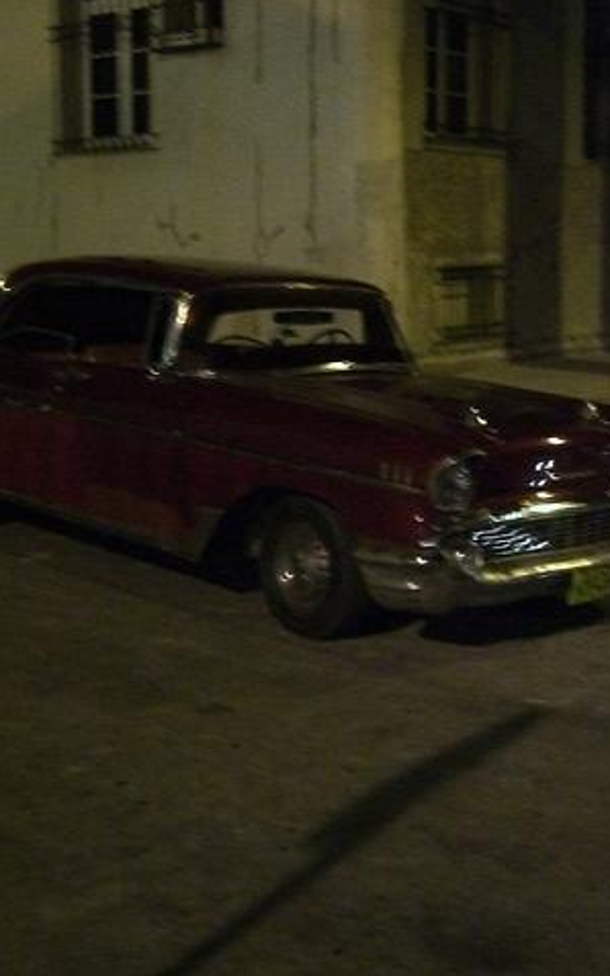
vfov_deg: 37.5
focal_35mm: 54
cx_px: 293
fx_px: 1437
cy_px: 487
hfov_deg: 24.0
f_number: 2.8
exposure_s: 1/15
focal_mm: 7.9
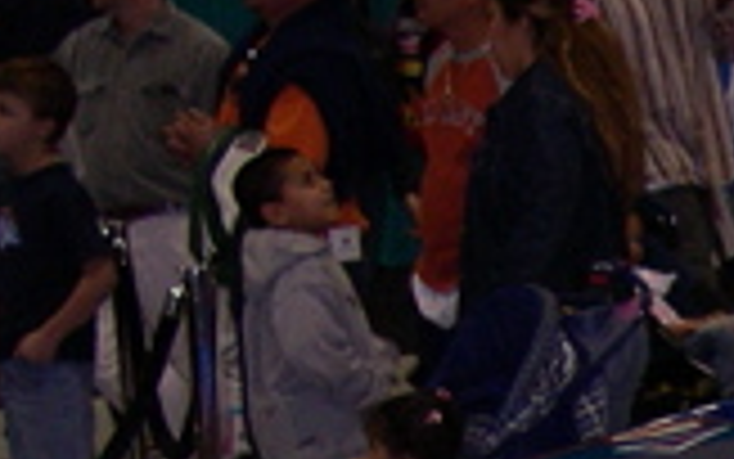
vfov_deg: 6.4
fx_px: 3962
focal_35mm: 198
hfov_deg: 9.8
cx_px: 1468
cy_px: 981
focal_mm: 8
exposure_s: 1/60
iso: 156
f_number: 2.8
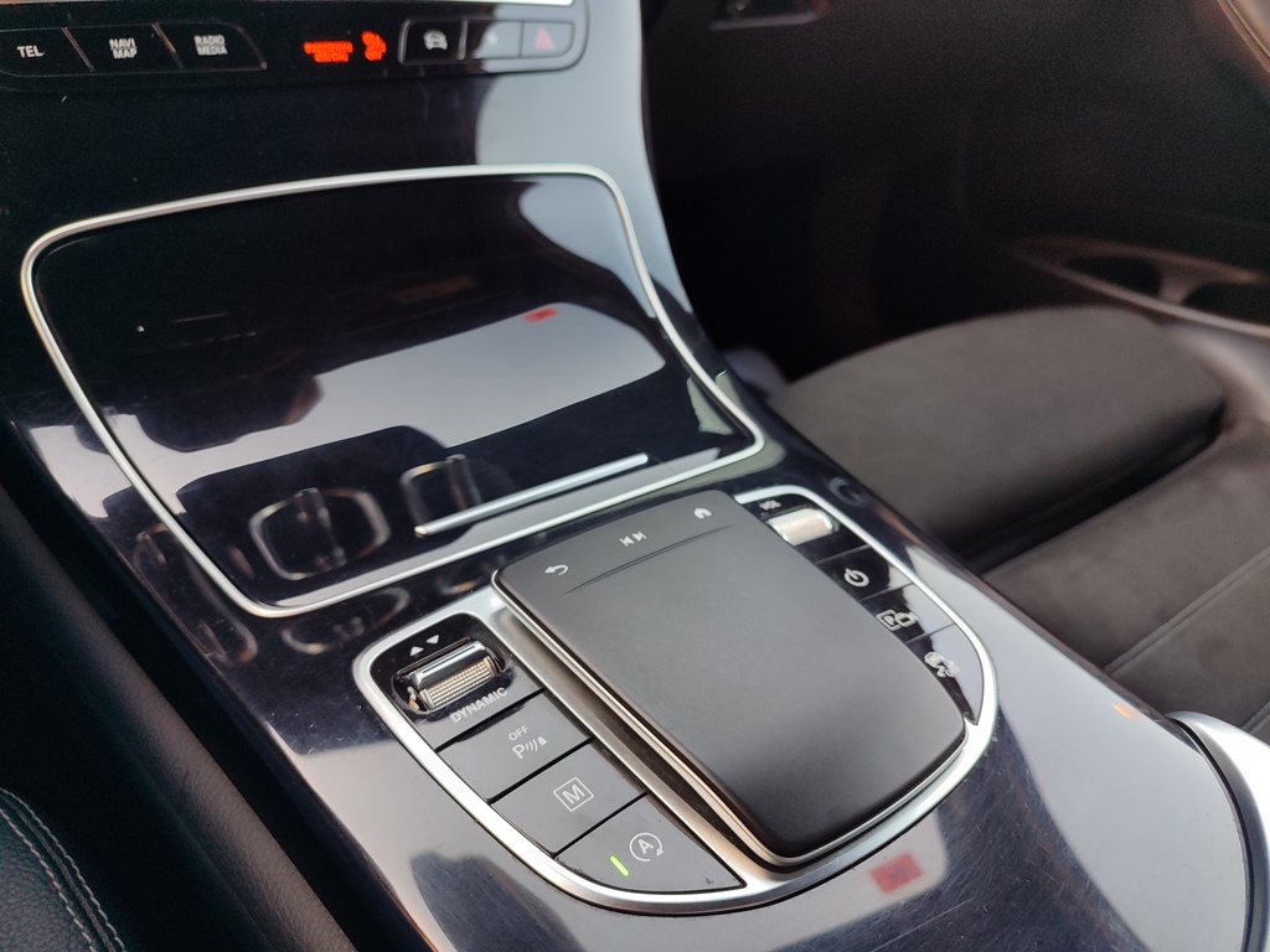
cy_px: 476
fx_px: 917
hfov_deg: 69.4
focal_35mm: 25
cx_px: 635
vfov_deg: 54.9
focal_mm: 5.95
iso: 155
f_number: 1.89
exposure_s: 1/50
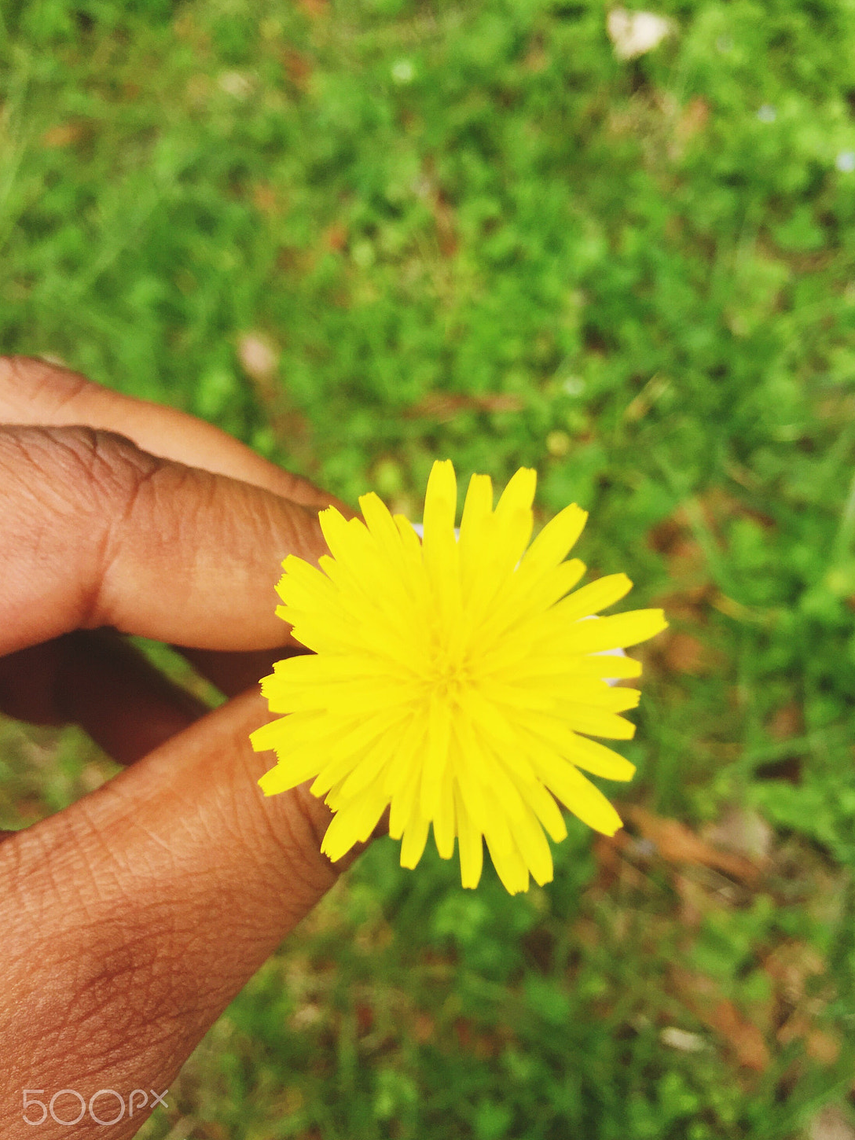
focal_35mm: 32
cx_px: 445
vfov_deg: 56.8
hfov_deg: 44.2
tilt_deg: -70.8
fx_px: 1054
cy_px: 582
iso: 32
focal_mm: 4.15
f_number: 2.2
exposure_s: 1/565
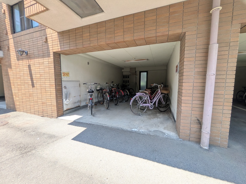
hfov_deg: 102.1
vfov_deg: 85.7
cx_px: 123
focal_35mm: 14
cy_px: 92
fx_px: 99
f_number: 2.2
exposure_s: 1/301
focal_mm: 1.83
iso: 50
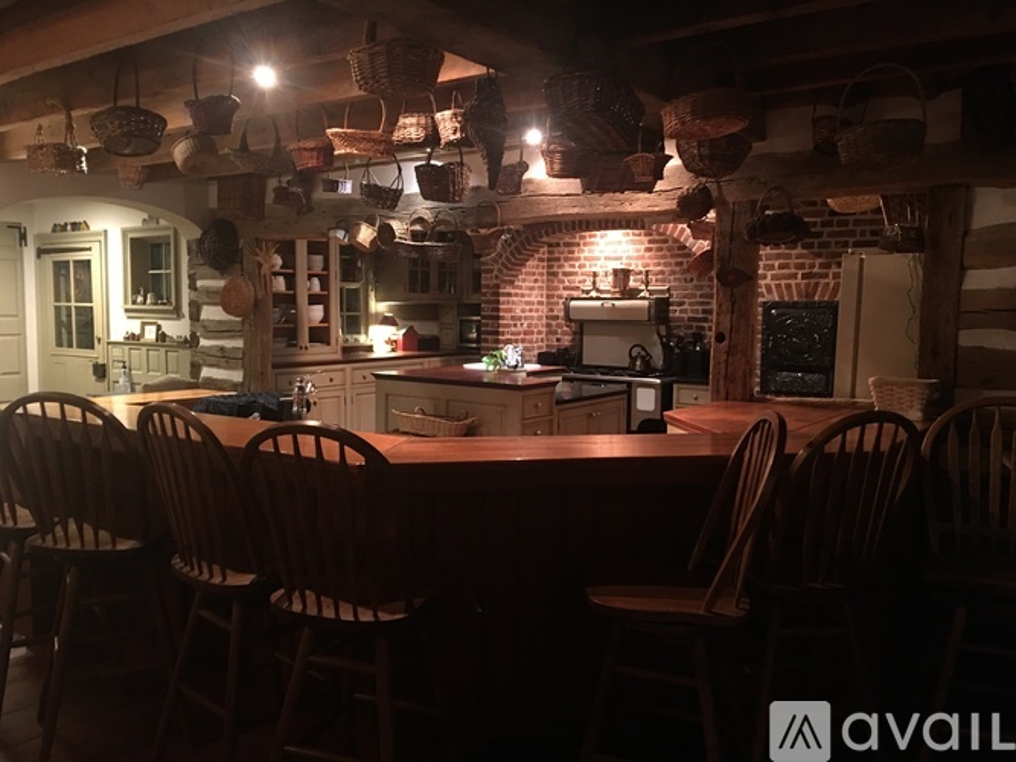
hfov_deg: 61.7
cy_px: 381
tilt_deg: -3.7
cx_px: 508
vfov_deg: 48.2
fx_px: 851
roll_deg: +0.0
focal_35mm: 29
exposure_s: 1/4
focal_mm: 4.15
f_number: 2.2
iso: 100
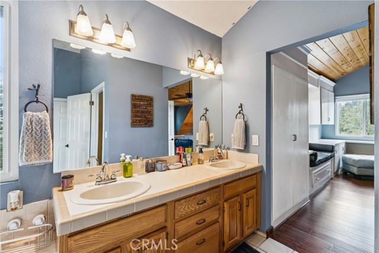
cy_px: 126
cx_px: 190
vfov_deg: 71.3
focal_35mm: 17
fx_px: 176
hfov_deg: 94.3
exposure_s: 1.6
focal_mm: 16.7
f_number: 13
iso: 100
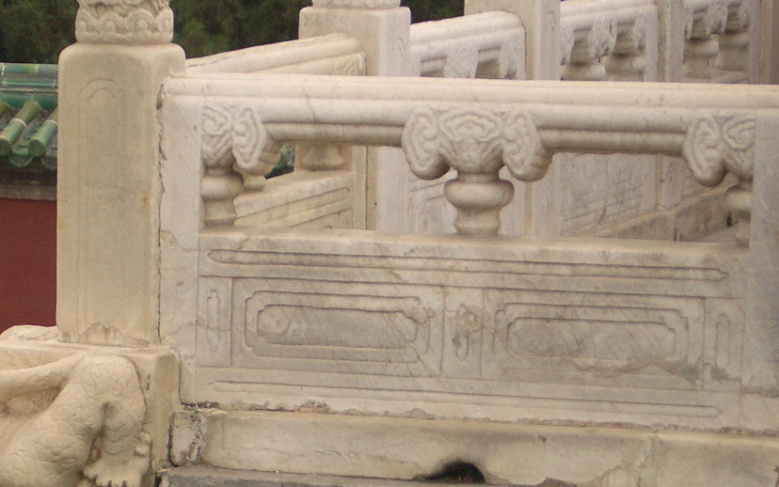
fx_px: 3653
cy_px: 254
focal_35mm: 172
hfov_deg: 12.2
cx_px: 228
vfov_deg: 7.6
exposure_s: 1/80
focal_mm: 17.4
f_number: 4.8
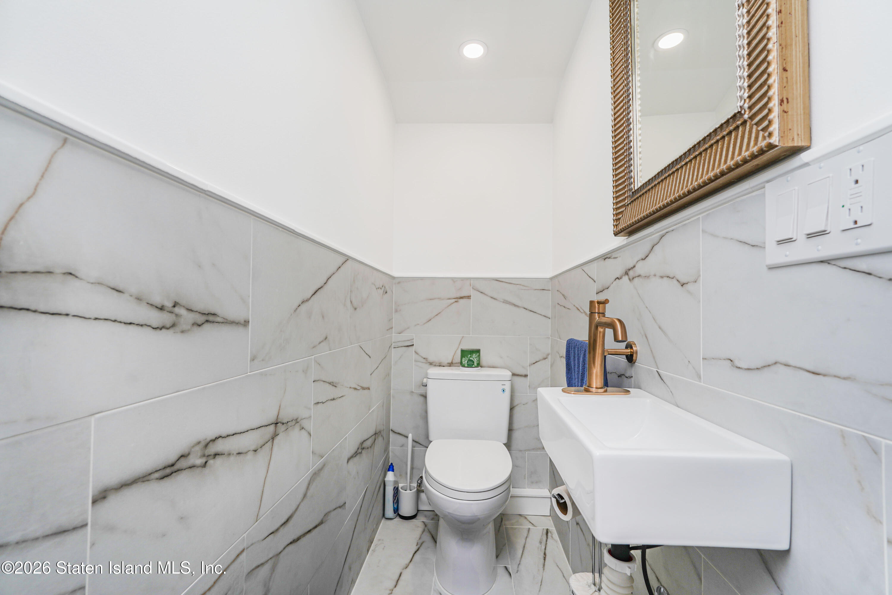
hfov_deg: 96.7
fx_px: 396
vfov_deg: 73.7
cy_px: 298
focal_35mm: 16
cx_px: 446
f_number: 5.6
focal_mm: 16
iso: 64
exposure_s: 1/60
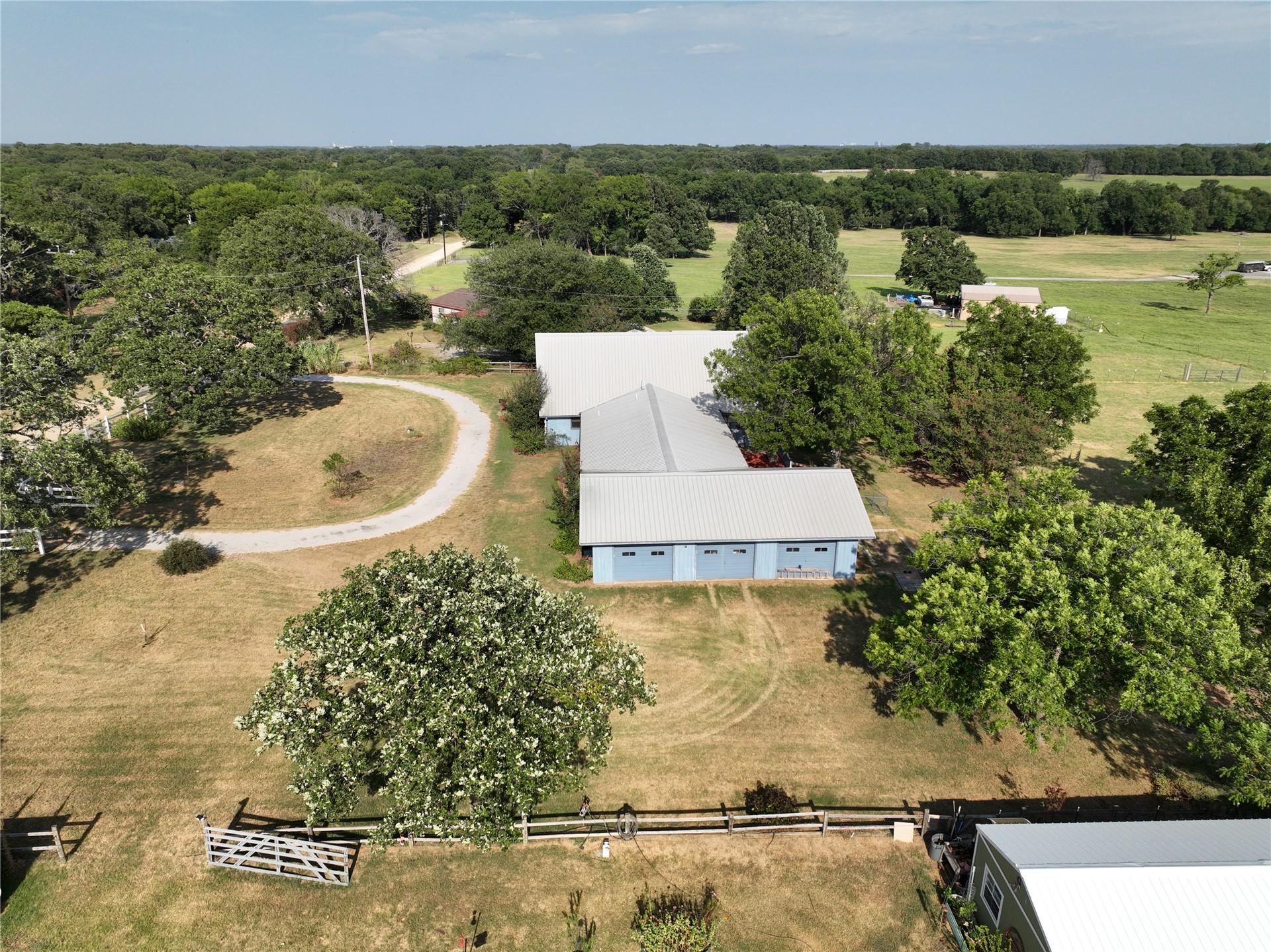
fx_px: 881
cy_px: 476
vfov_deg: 56.8
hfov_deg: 71.6
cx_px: 636
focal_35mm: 24
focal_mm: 12.29
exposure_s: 1/160
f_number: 2.8
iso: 130
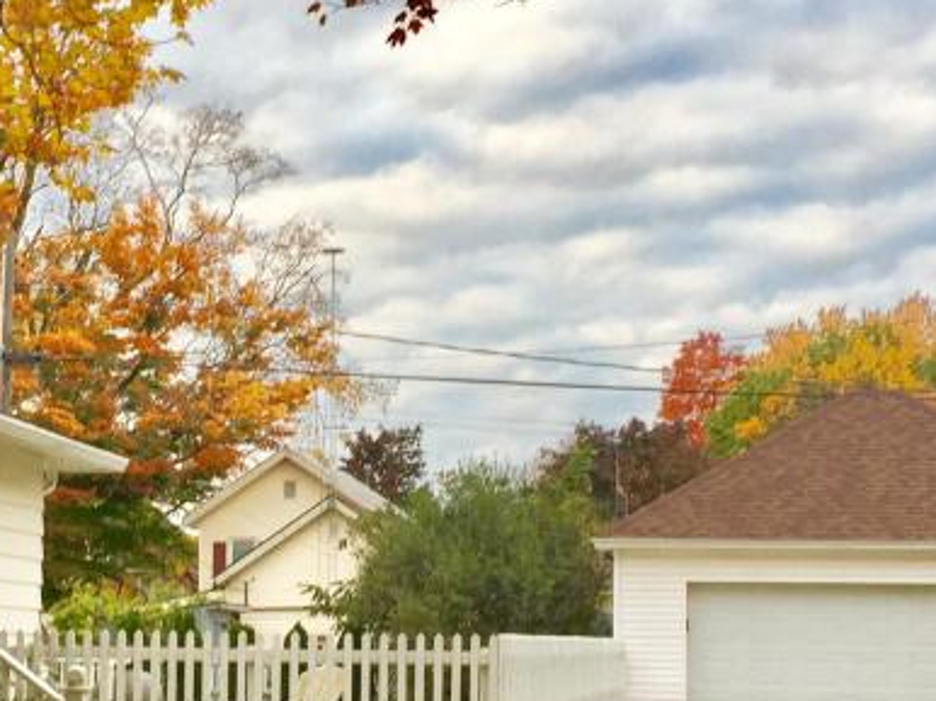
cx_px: 245
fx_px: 2081
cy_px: 536
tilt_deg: +5.5
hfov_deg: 25.1
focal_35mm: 77
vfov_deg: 19.0
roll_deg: -2.2
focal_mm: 4.15
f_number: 2.2
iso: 32
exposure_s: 1/120
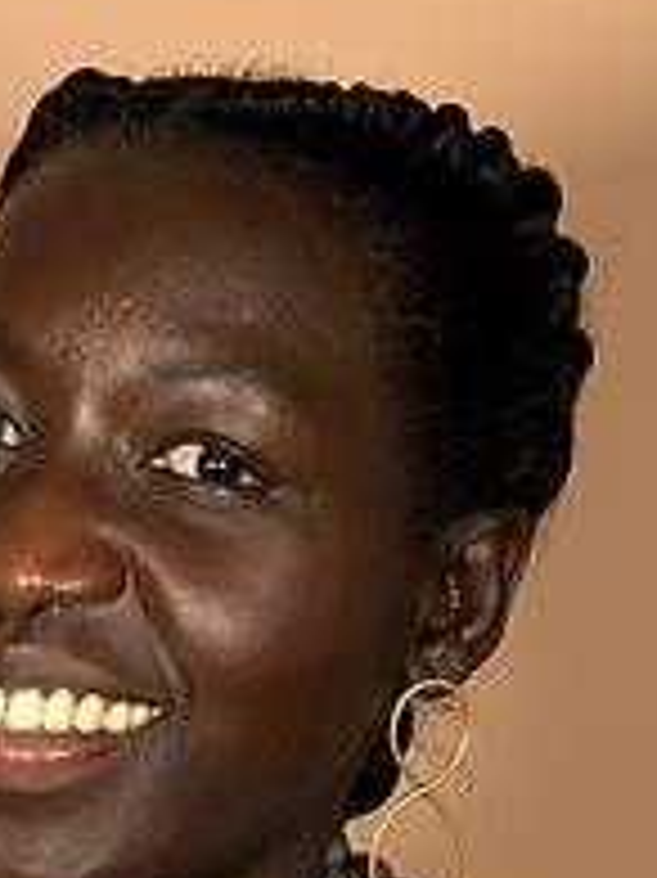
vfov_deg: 13.0
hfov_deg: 10.0
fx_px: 3749
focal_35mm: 148
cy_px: 1067
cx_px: 122
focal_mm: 6.76
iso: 80
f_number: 1.78
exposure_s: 1/118
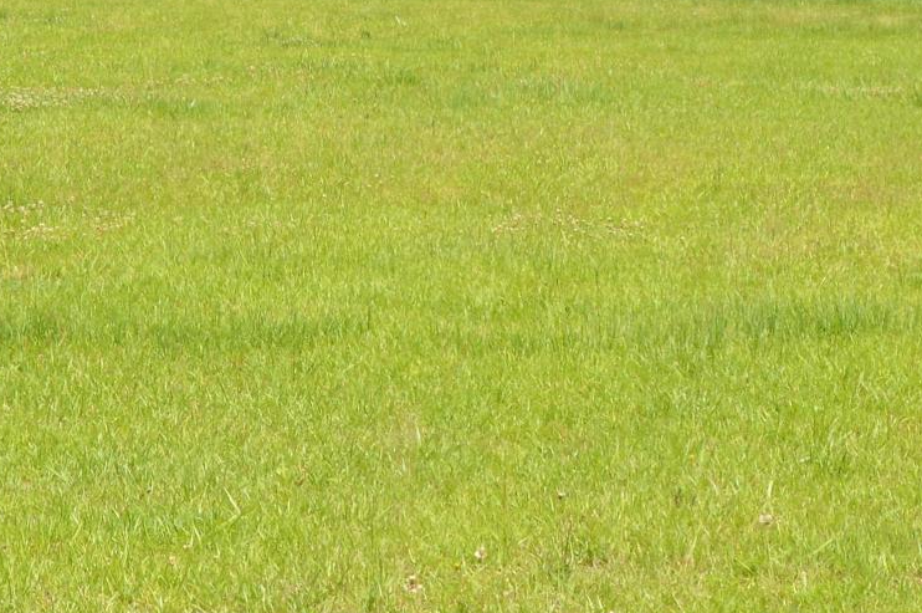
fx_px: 4810
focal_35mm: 188
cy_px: -225
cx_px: 555
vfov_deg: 7.2
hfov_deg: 10.9
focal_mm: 31
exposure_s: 1/250
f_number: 8
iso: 100
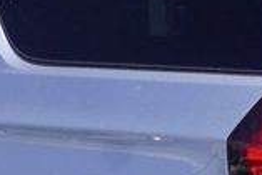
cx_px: 47
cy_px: 312
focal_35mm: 205
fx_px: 1495
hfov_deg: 10.0
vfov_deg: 6.6
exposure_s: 1/125
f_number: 9
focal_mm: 21
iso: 100
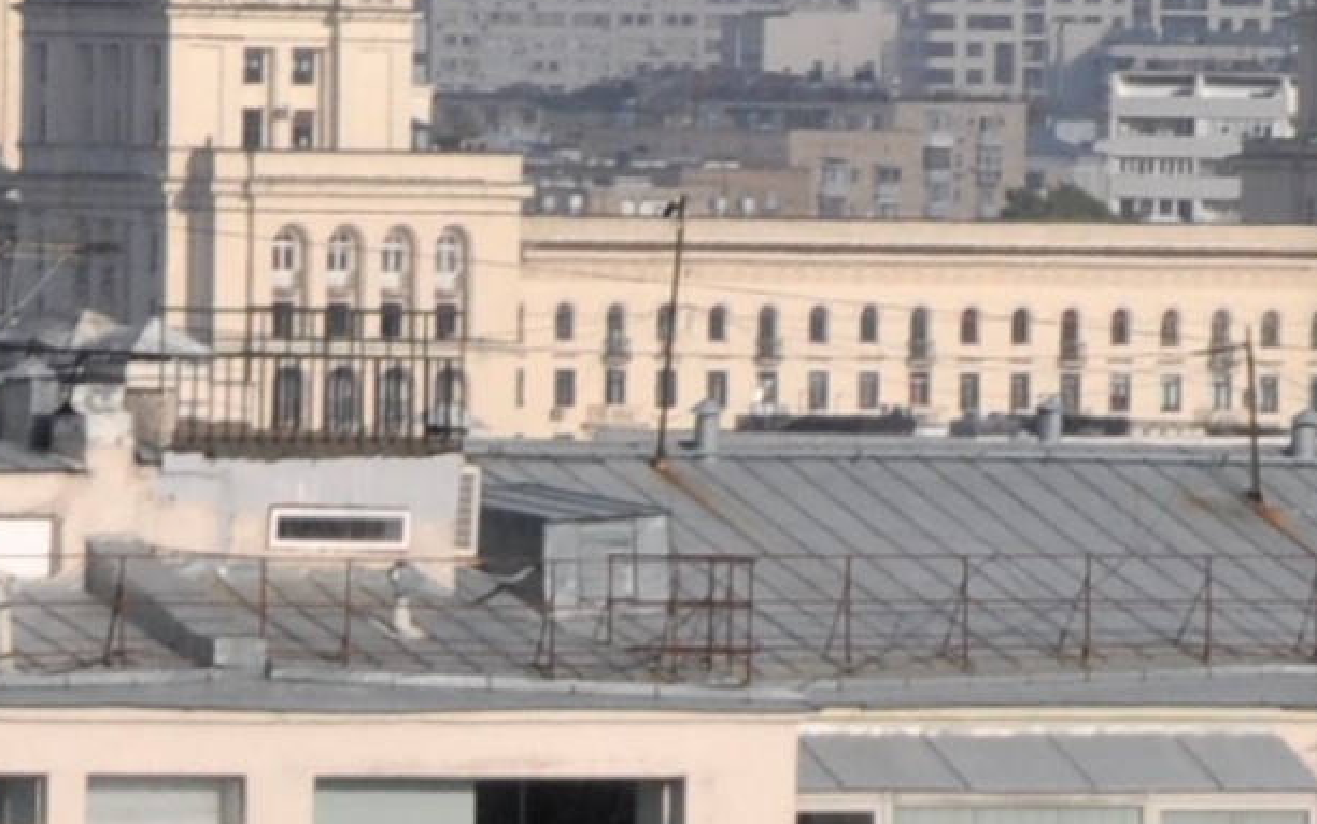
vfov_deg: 1.3
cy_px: -644
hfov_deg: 2.0
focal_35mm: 1025
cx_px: 2634
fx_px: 36812
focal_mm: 105
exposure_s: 1/400
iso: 200
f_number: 10
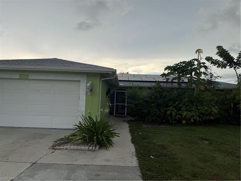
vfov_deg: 56.8
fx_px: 167
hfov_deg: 71.6
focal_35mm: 24
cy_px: 90
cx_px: 120
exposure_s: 1/2611
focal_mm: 6.76
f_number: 1.78
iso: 80
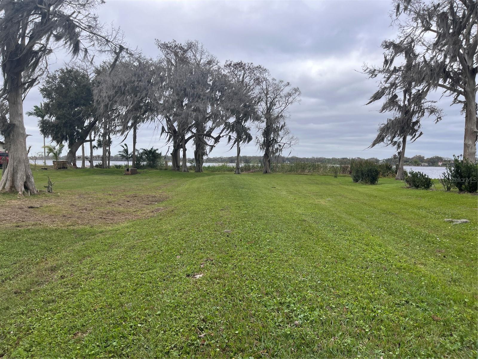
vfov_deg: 53.1
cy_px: 180
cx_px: 239
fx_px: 359
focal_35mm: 26
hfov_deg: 67.3
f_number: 1.6
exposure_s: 1/1647
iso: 50
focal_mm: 5.1
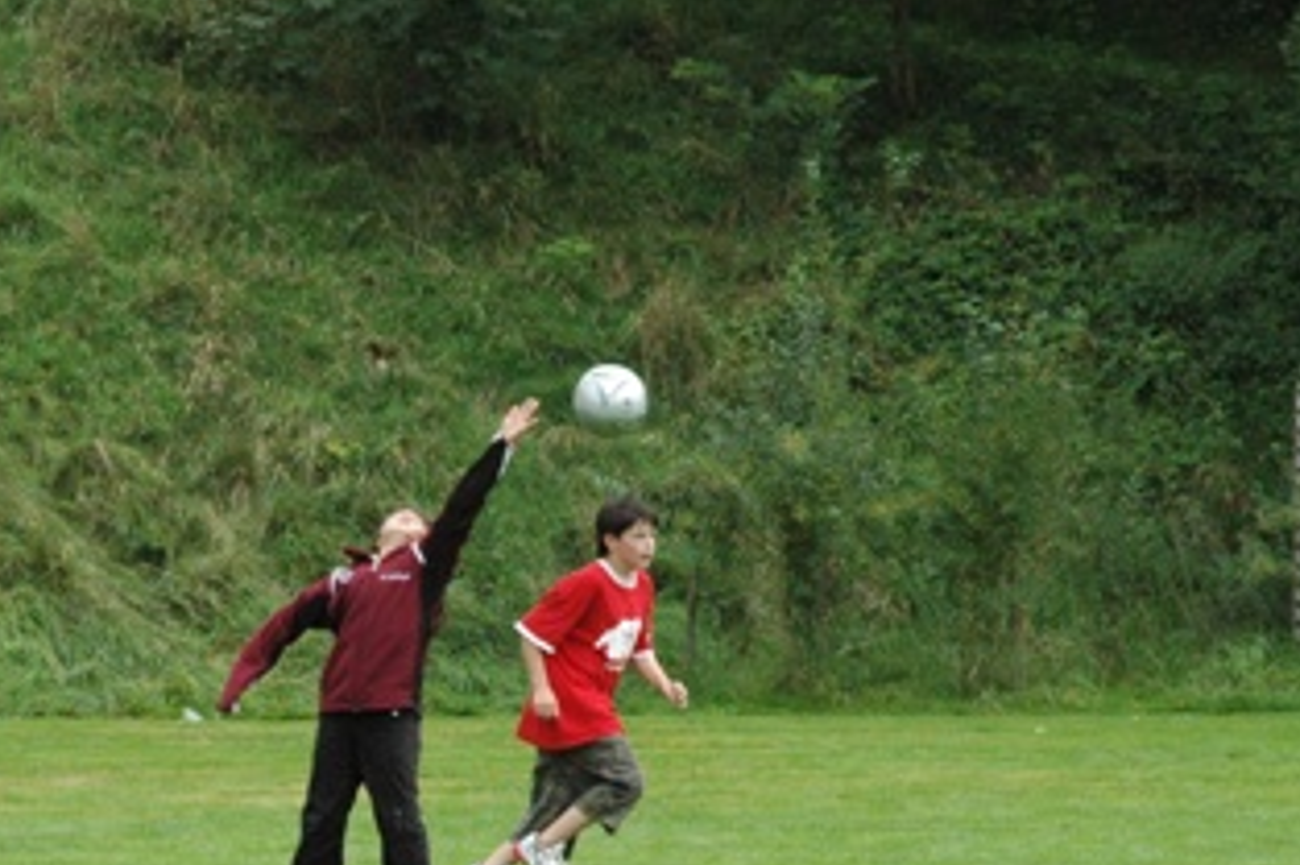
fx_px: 7723
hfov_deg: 9.6
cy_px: 673
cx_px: 339
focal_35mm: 214
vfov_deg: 6.4
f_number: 11
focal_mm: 70
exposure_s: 1/500
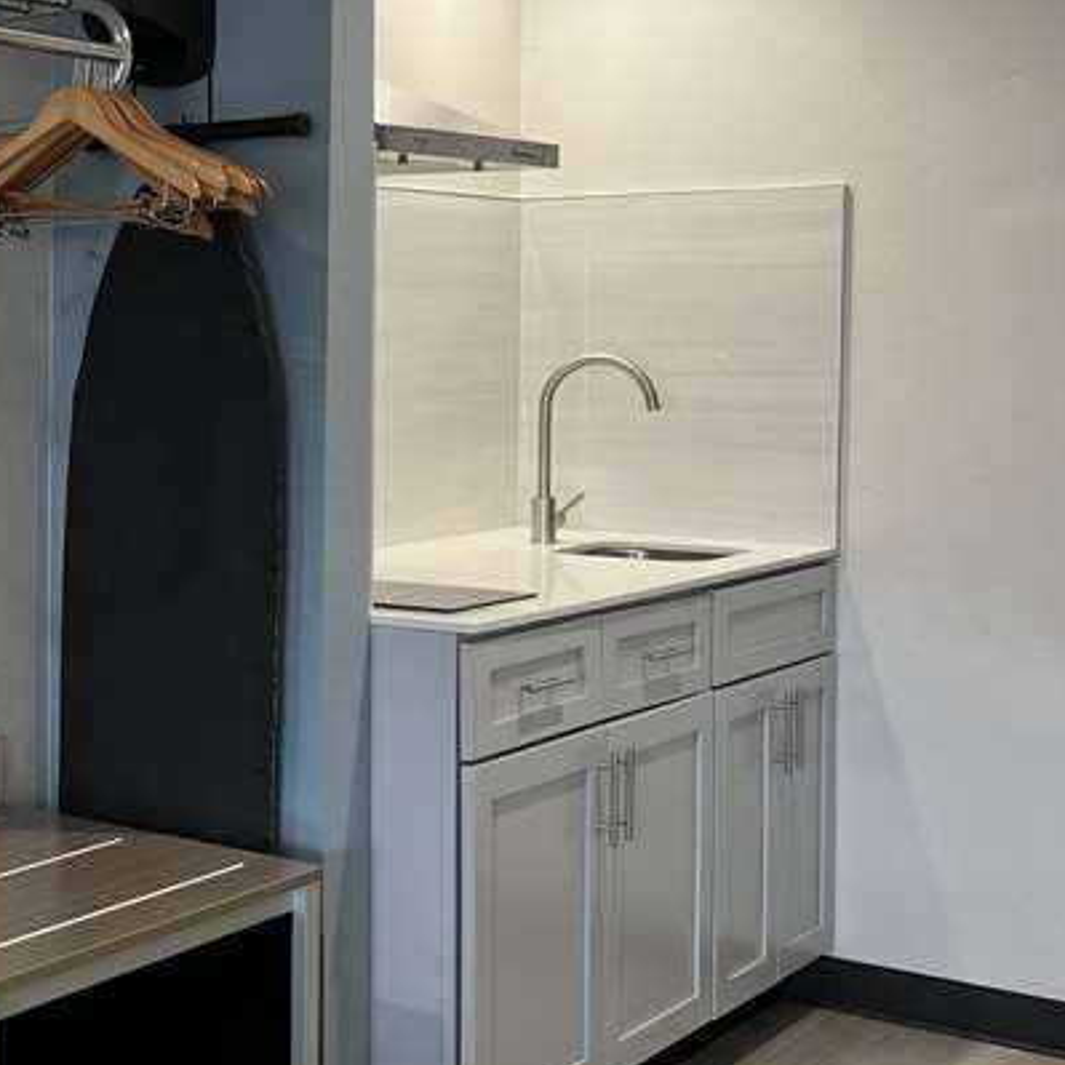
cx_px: -248
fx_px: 2054
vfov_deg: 28.9
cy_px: 678
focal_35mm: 59
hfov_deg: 25.7
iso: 80
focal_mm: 5.7
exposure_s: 1/60
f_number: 1.5
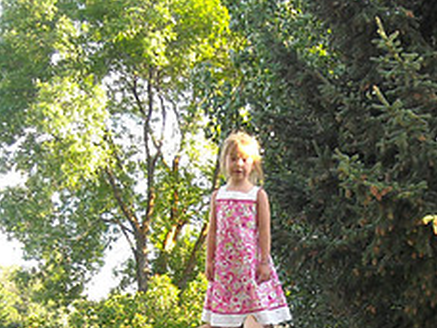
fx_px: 1124
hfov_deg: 22.0
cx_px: 245
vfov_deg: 16.1
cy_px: 373
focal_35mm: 89
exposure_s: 1/250
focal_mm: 5.7
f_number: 2.8
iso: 191
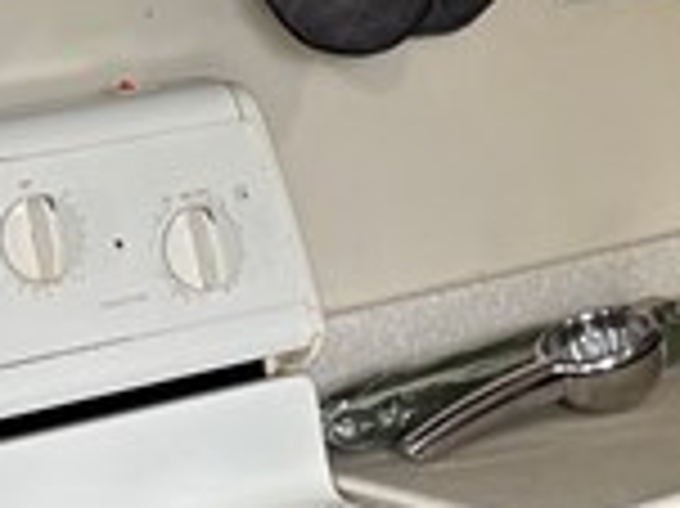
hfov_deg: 10.9
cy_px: 450
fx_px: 3455
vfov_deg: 8.4
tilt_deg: -14.1
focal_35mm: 176
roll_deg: +4.9
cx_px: 928
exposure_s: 1/50
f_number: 1.6
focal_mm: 5.96
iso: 160
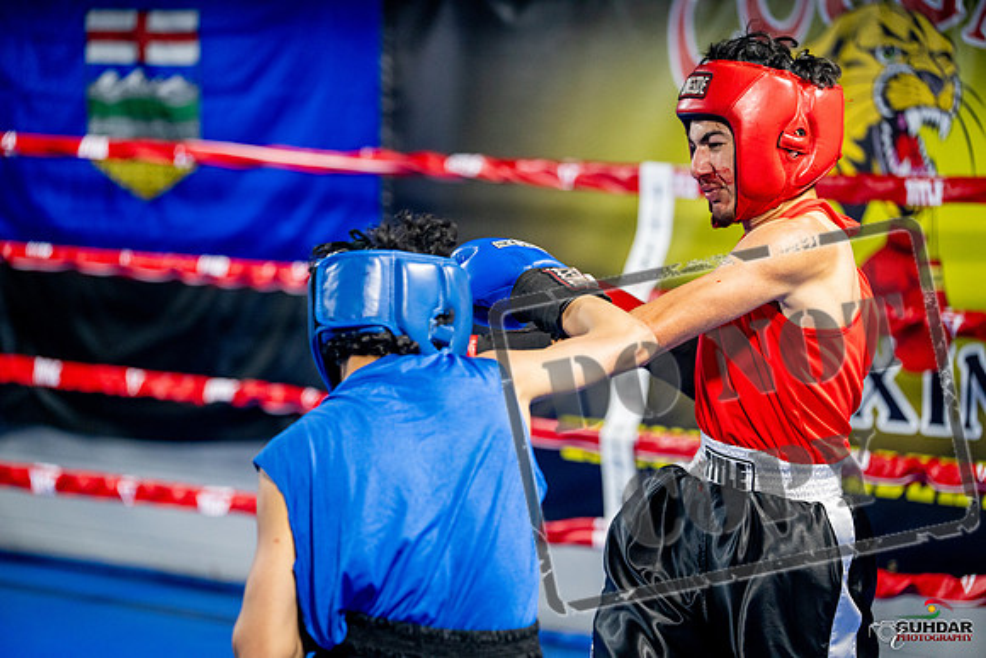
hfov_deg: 21.2
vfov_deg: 14.3
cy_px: 329
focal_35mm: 96
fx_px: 2630
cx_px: 493
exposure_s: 1/800
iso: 4000
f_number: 2
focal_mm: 96
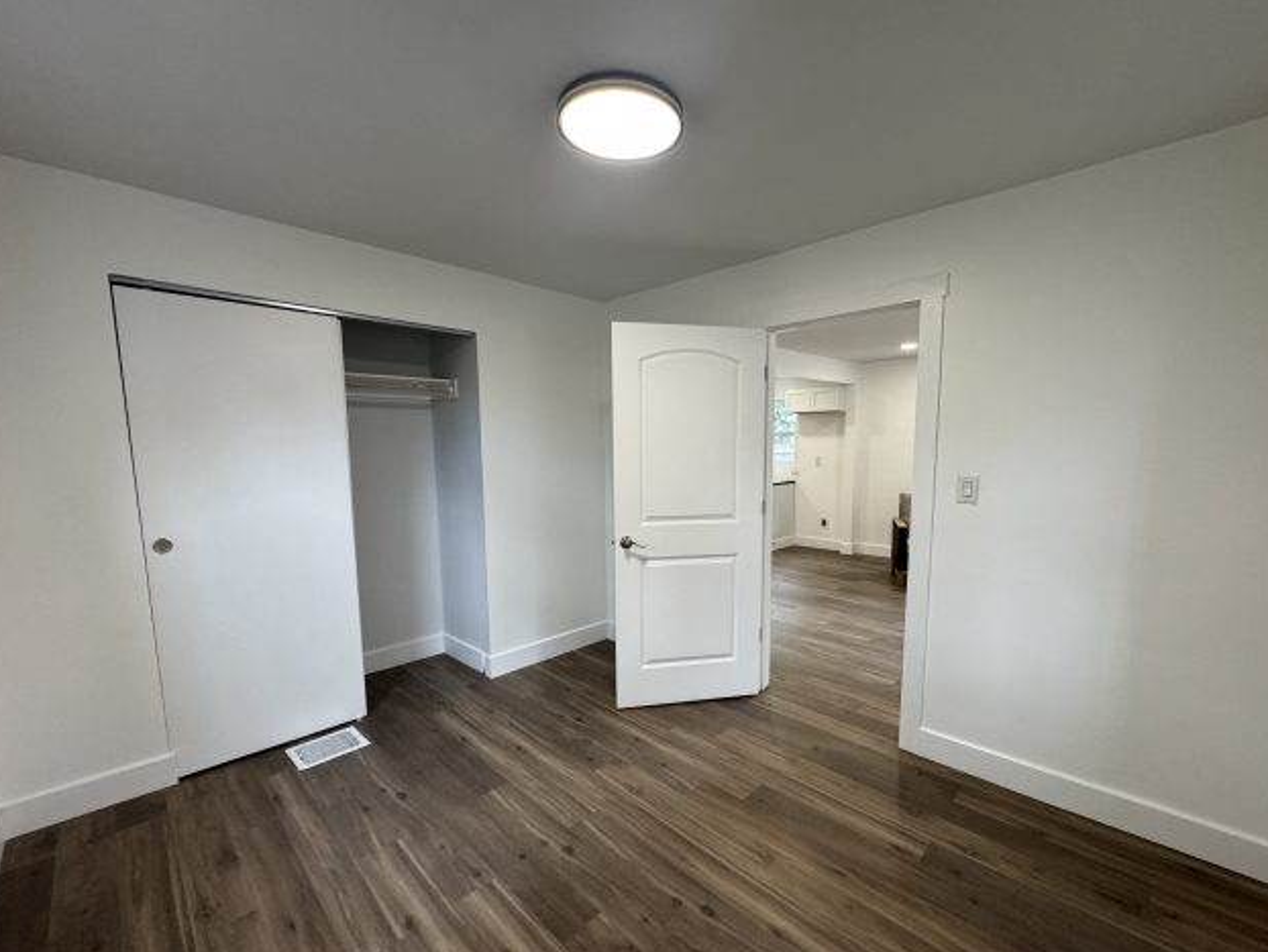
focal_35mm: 15
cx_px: 666
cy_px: 508
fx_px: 550
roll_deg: -0.1
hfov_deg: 98.1
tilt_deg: -6.4
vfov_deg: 81.7
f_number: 2.2
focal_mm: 2.22
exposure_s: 1/120
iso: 160
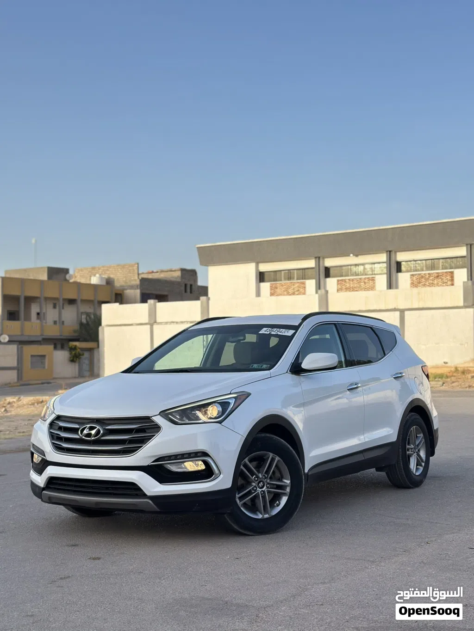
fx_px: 876
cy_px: 316
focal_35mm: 48
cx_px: 237
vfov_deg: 39.7
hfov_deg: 30.3
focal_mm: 6.86
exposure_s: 1/1667
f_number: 1.78
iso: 80
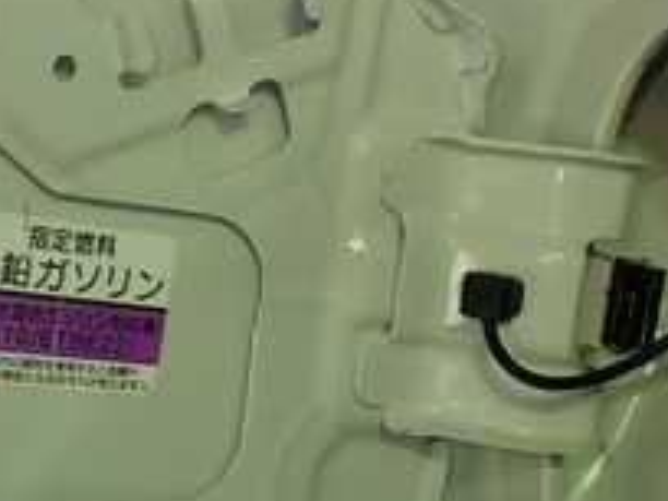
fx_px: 1814
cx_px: 367
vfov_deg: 15.7
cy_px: 347
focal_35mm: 94
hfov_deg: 20.9
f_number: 2.4
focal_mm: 5.79
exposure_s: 1/60
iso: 160
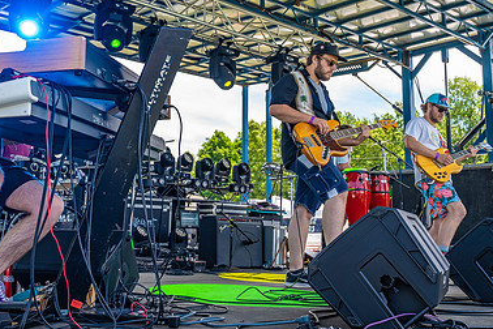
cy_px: 109
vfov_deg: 30.9
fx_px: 589
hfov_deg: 45.4
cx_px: 236
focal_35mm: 43
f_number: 5.6
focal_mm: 28
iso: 400
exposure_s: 1/500
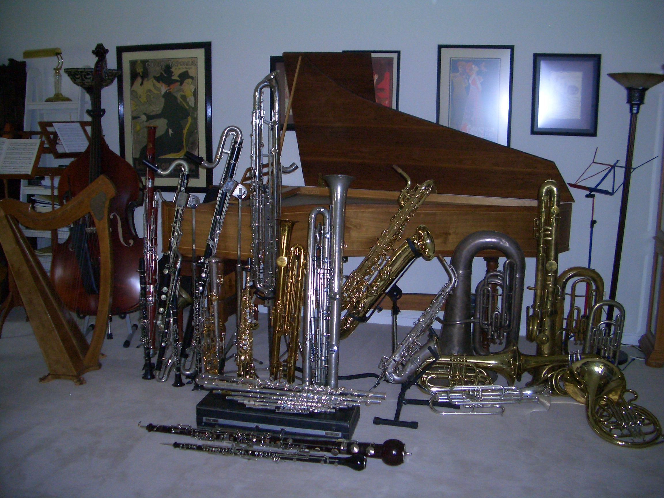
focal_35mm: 35
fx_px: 671
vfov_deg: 40.7
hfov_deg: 52.6
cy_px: 249
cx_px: 332
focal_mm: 5.8
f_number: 2.6
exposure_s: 1/60
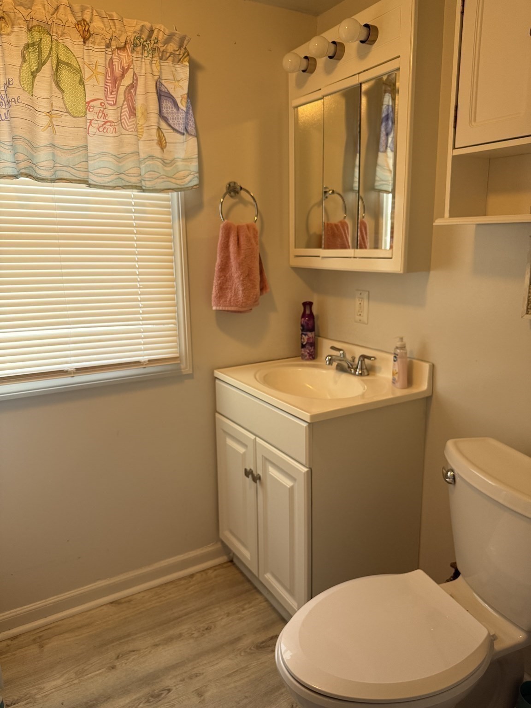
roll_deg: -0.6
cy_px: 354
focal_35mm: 24
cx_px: 266
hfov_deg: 56.8
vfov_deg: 71.6
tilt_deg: -13.3
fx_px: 491
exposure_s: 1/111
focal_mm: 6.76
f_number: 1.78
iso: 200
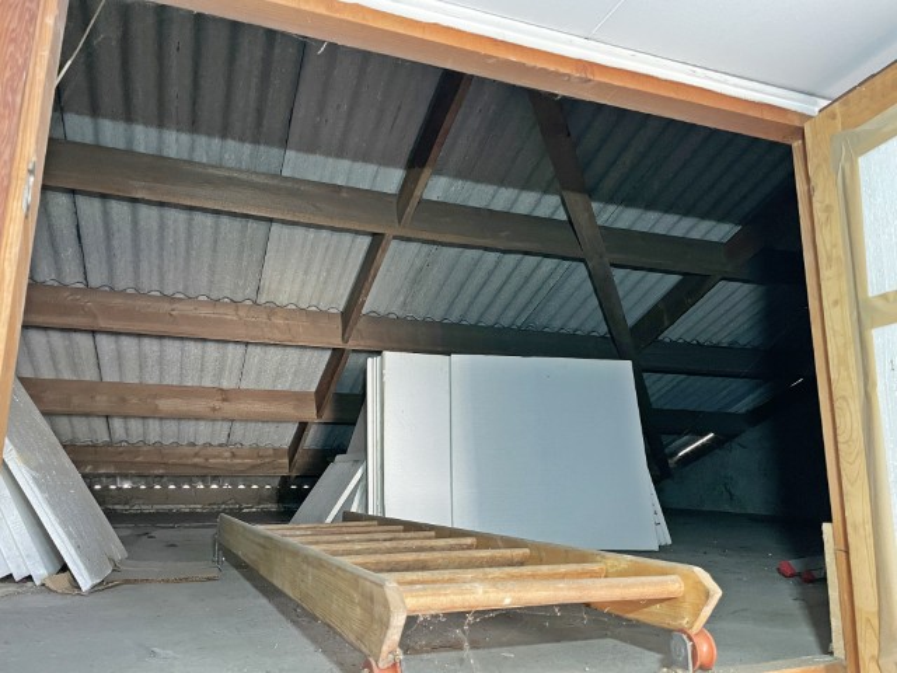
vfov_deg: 53.1
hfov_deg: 67.3
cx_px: 448
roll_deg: -0.4
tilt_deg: +12.6
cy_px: 336
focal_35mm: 26
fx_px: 674
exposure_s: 1/30
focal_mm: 4.2
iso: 640
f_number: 1.6
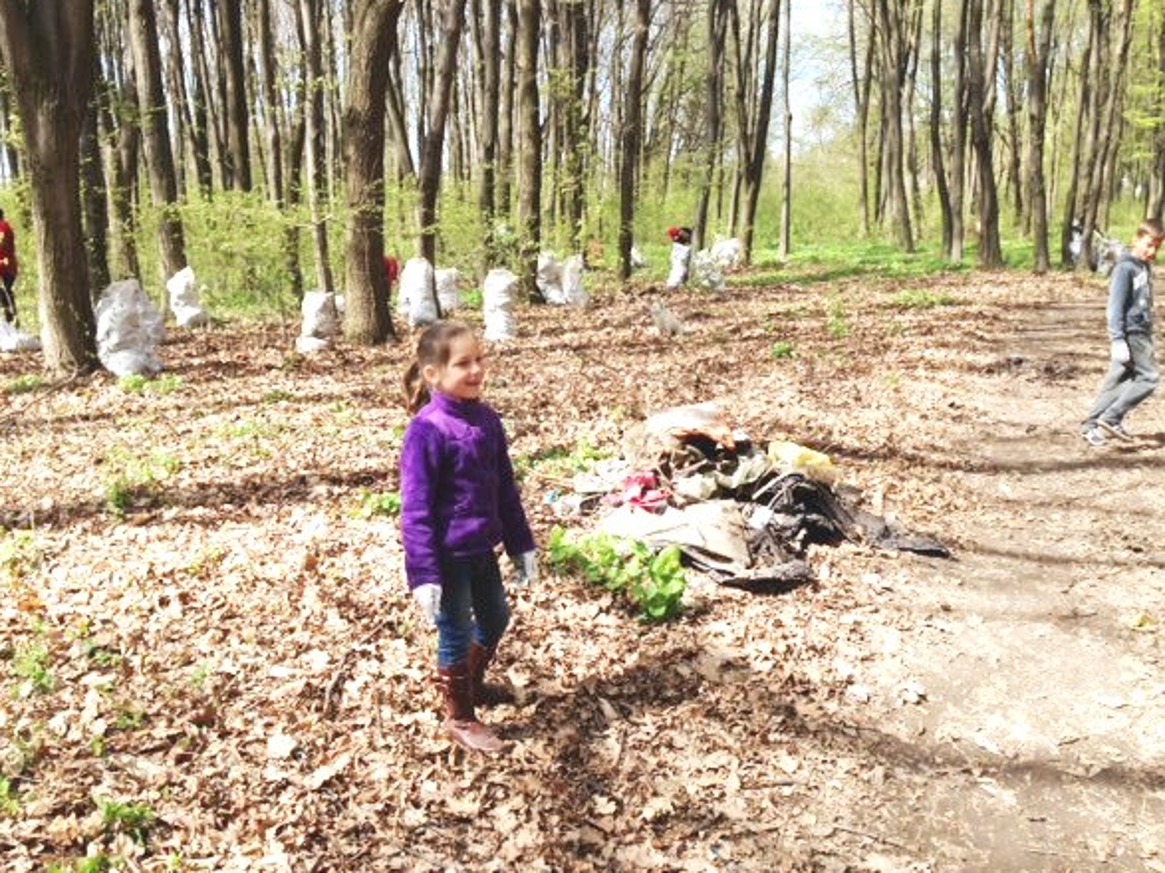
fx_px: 1211
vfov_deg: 39.6
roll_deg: +3.9
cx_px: 597
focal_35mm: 36
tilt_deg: -11.7
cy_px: 454
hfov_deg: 51.4
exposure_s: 1/678
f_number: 2.4
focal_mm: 4.12
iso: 50
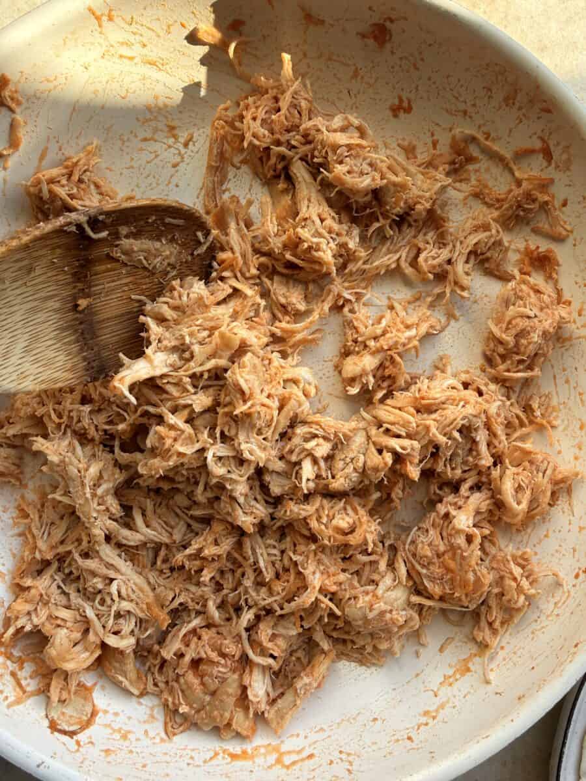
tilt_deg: -85.8
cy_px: 390
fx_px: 542
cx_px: 293
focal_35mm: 24
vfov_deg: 71.6
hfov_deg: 56.8
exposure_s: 1/171
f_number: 2.2
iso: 40
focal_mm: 2.22
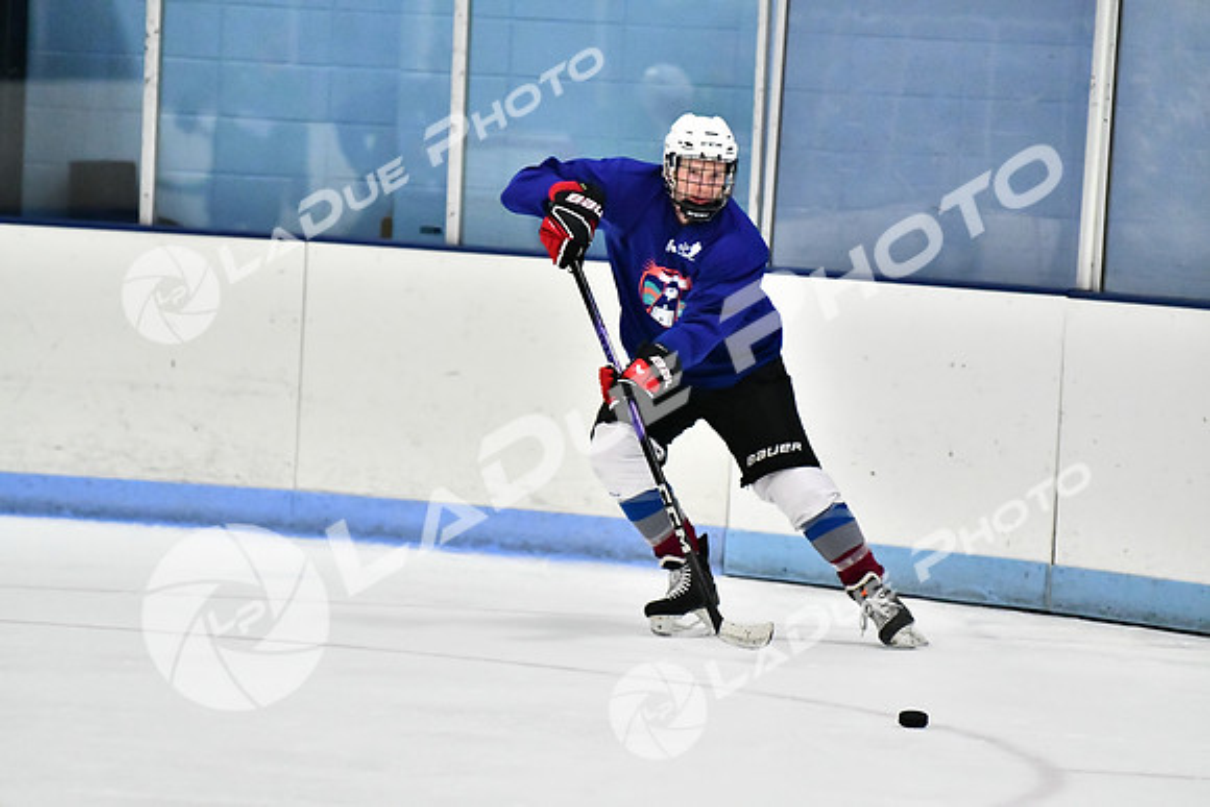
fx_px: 9581
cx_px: 605
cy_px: 404
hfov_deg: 7.2
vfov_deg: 4.8
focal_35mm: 285
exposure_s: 1/1600
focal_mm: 190
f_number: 2.8
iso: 8000
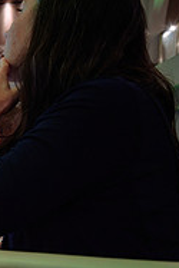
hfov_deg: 13.6
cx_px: -208
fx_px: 610
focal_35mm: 82
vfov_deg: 24.3
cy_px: 219
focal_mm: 26
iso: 1000
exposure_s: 1/40
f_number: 4
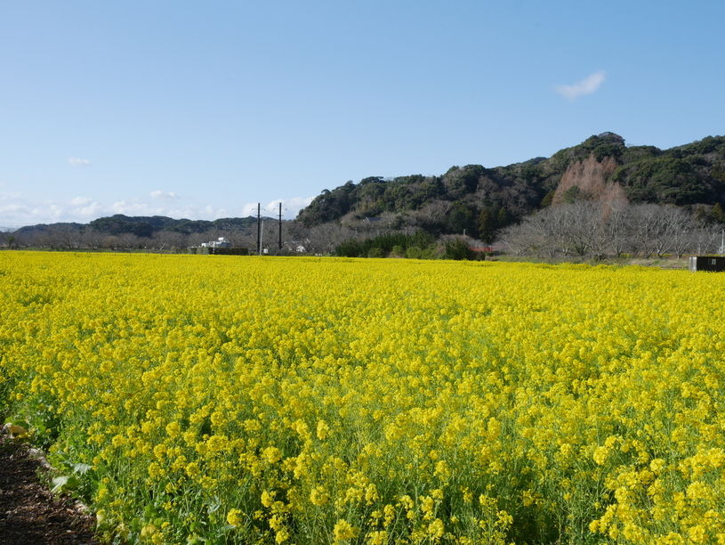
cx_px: 362
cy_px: 272
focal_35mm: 34
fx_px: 712
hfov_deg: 53.9
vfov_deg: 41.8
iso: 200
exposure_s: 1/400
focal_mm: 17
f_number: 8
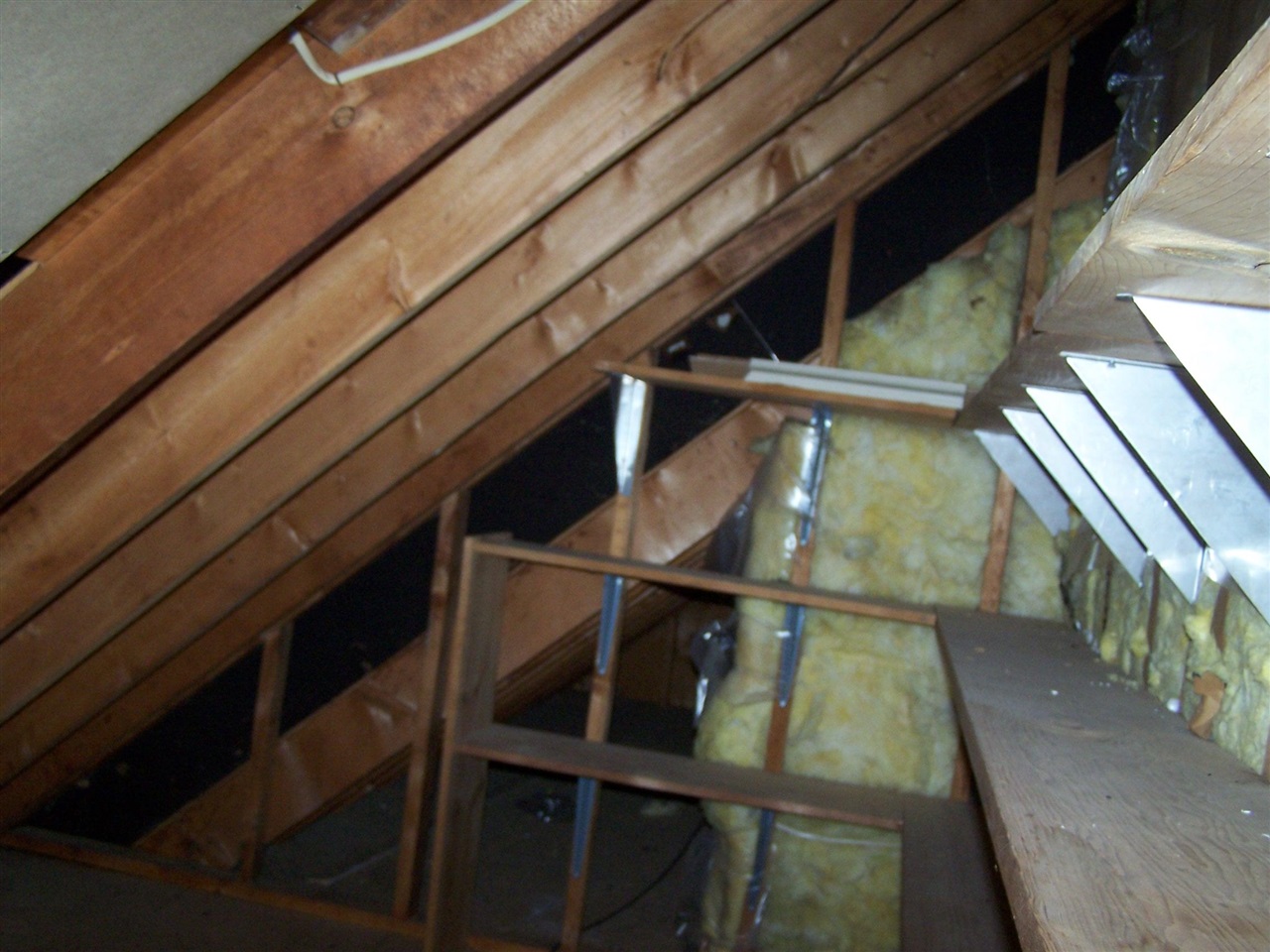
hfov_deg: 49.0
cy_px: 476
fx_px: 1394
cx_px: 635
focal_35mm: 38
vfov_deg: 37.7
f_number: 2.8
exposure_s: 1/60
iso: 140
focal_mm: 6.3
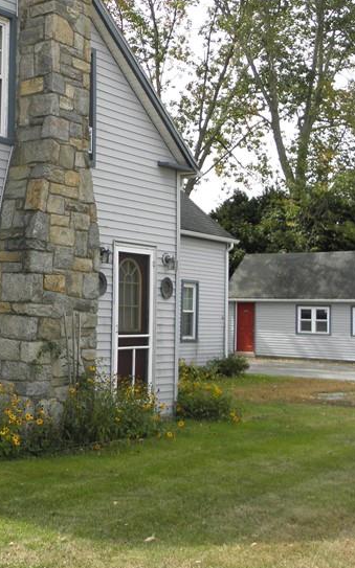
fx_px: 868
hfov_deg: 22.0
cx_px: -24
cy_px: 249
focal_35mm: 56
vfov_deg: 36.2
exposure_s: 1/250
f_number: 3.5
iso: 100
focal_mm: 5
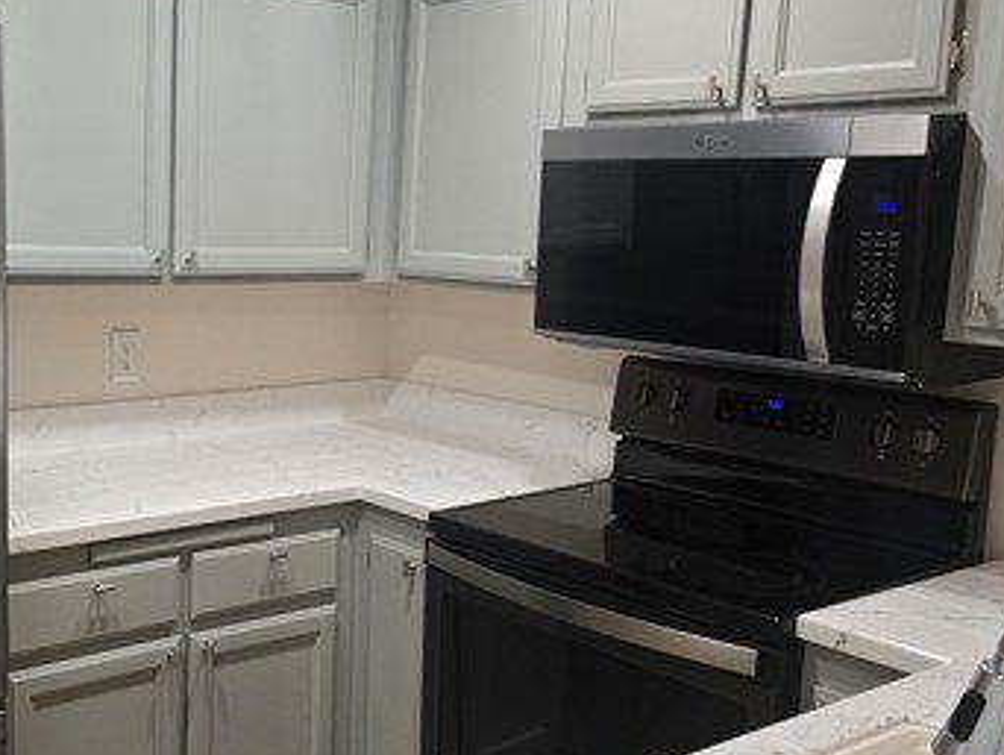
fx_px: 1248
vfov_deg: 33.6
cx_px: 267
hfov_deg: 42.6
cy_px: 391
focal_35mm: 43
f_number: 1.7
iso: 200
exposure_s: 1/120
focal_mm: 6.3
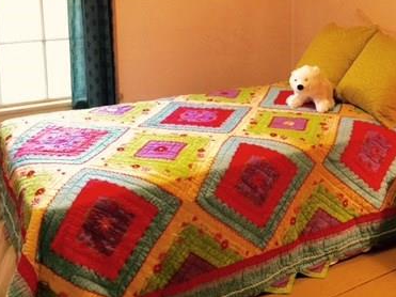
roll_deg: -0.5
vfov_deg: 28.2
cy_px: 43
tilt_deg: -8.3
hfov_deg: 37.3
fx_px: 572
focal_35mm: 50
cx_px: 295
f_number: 2.2
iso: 32
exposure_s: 1/15
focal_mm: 4.15
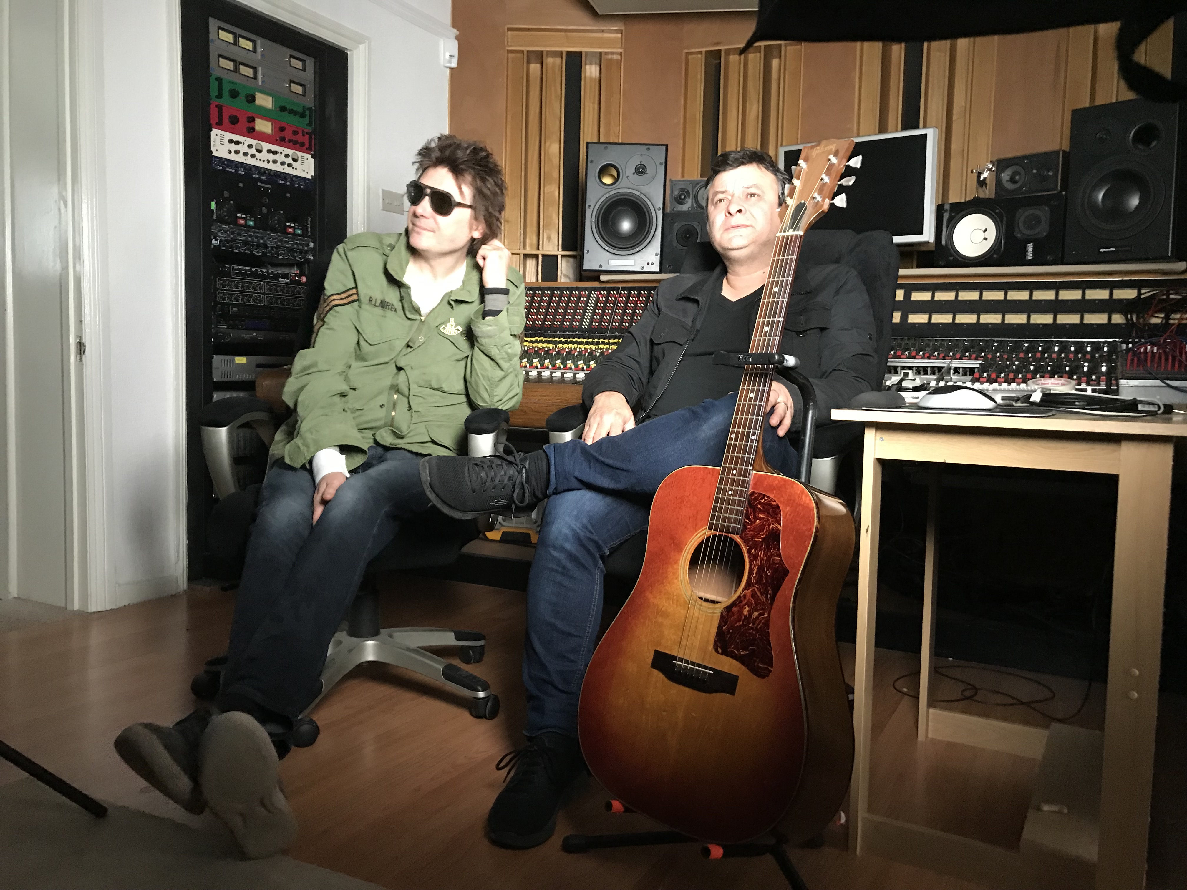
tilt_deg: -4.5
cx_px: 594
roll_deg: -1.9
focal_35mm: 28
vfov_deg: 49.7
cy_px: 445
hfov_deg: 63.4
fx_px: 960
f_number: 1.8
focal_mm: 3.99
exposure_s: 1/8
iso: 100
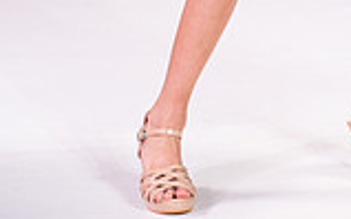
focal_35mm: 361
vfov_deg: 3.6
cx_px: 321
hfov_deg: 5.8
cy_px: -261
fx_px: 3450
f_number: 5.6
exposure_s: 1/400
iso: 2000
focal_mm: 125
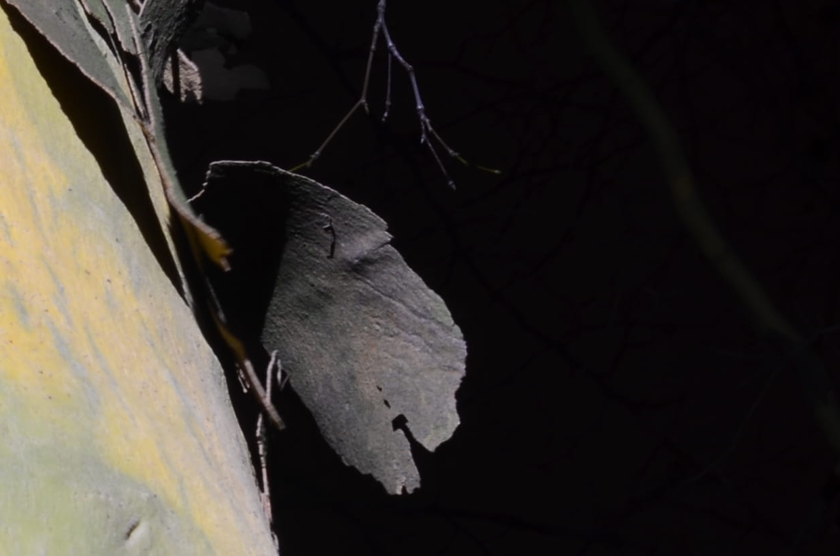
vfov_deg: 4.6
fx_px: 6916
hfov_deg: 6.8
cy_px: -135
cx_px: -732
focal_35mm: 297
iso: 100
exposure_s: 30
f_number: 16
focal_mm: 50
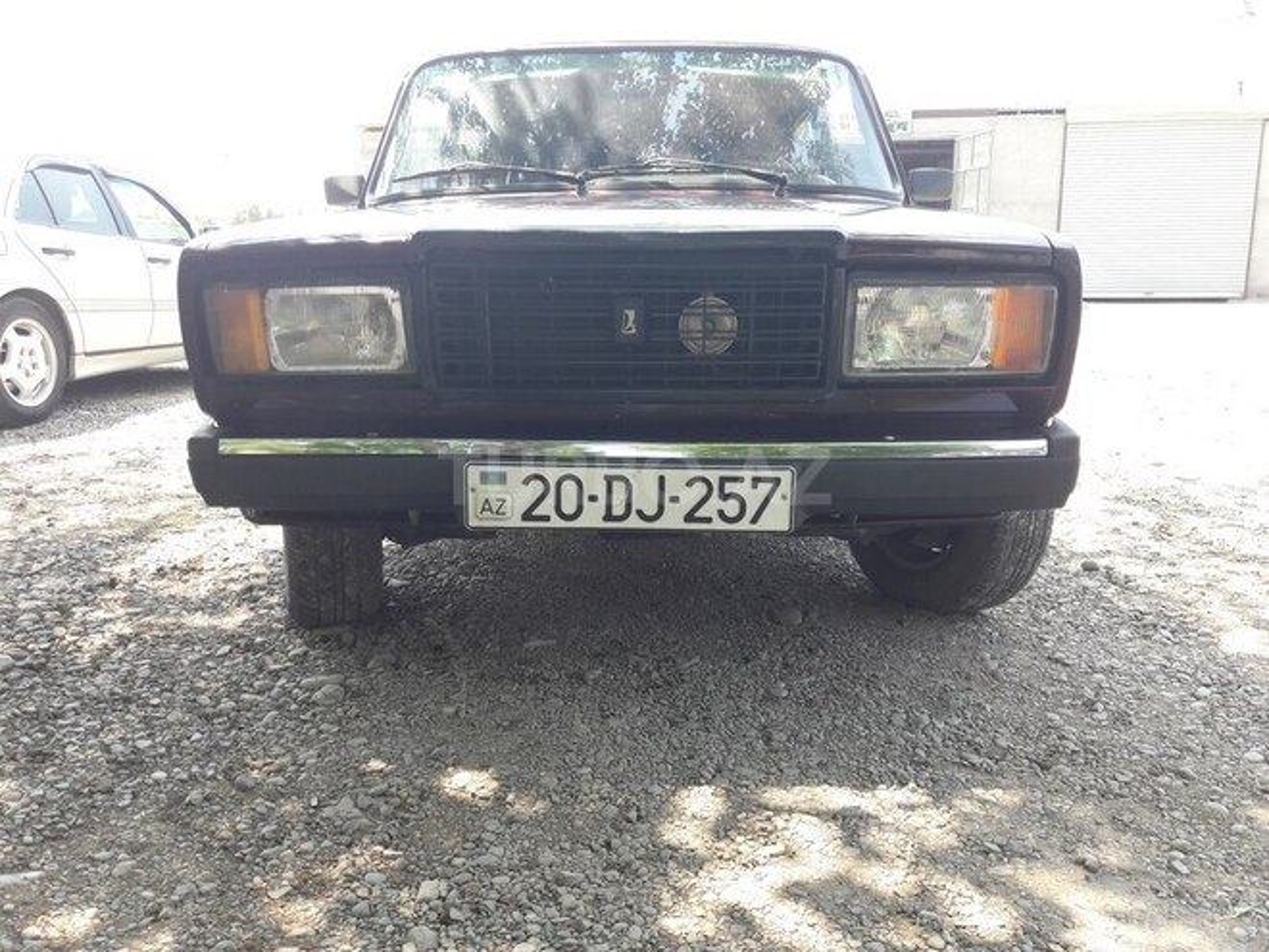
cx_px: 634
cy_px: 476
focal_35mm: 28
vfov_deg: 49.7
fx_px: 1026
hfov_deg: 63.4
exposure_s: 1/191
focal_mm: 3.7
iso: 40
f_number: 1.9
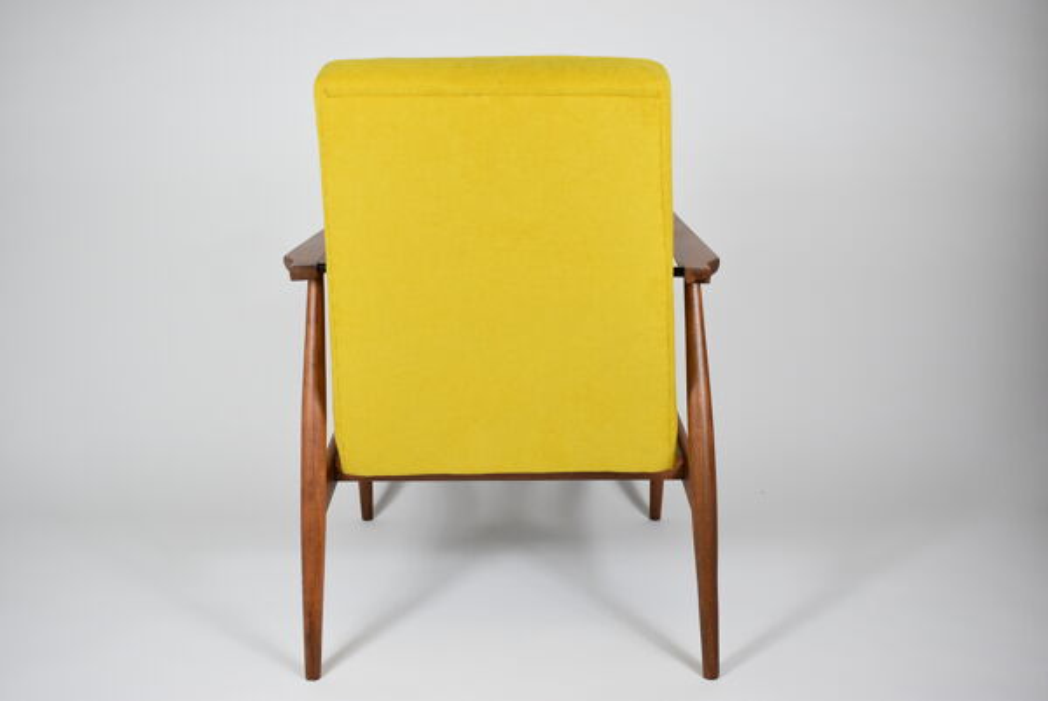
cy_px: 350
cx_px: 524
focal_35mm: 36
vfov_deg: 36.9
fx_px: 1049
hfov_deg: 53.1
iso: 800
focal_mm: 24
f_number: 5
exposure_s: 1/125
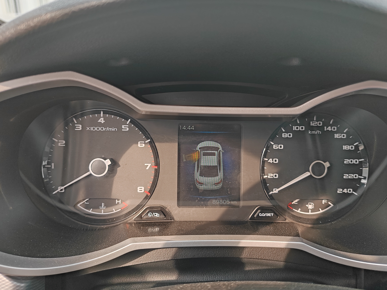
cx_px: 194
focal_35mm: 29
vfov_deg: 48.2
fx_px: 324
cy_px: 145
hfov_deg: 61.7
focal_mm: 6.14
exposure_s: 1/100
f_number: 1.8
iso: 80
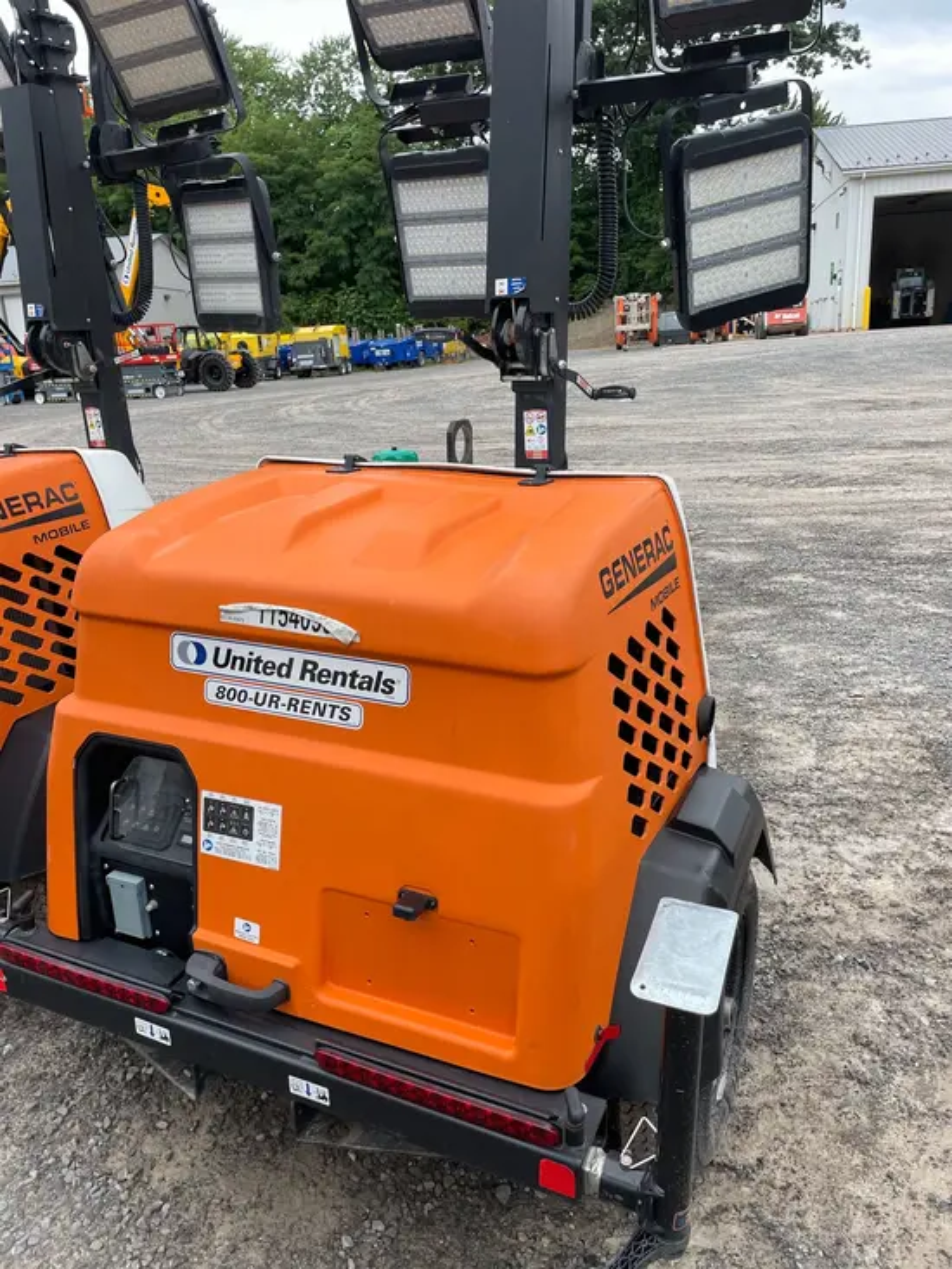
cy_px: 634
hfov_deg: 53.1
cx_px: 476
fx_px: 953
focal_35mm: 26
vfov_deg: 67.3
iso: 32
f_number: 1.6
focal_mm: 4.2
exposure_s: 1/1103
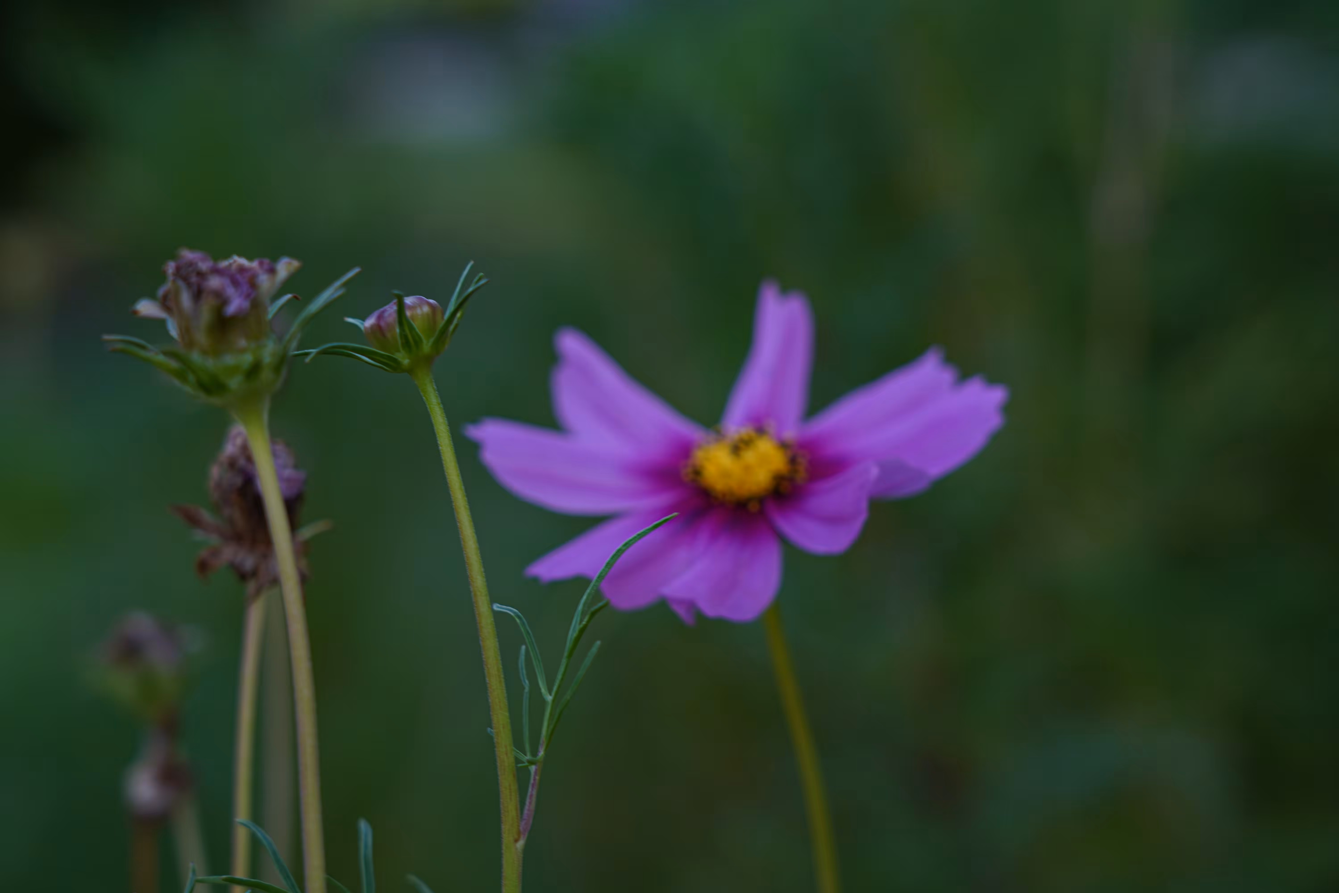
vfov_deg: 14.9
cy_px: 446
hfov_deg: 22.1
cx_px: 670
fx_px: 3422
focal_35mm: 92
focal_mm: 92
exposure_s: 1/125
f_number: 7.1
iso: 200
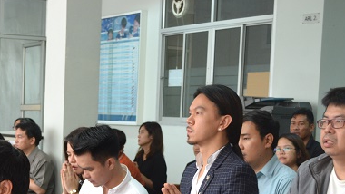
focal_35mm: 86
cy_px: 231
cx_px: 53
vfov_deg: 13.7
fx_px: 787
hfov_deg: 24.2
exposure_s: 1/25
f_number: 5
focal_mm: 26
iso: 800
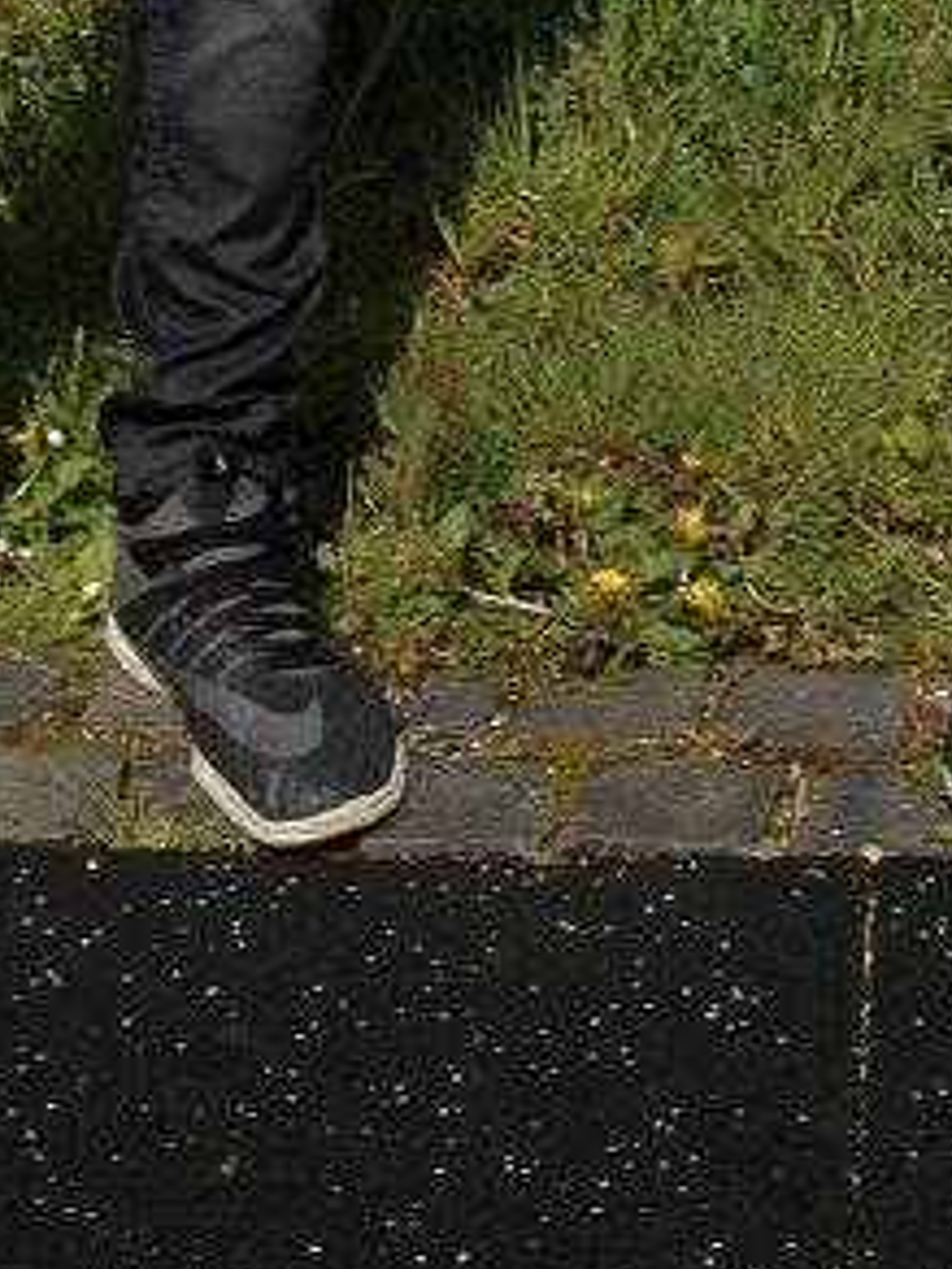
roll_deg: +0.0
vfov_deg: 14.5
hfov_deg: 12.1
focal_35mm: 122
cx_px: 663
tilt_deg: -8.1
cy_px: -906
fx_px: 4474
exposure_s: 1/1577
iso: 50
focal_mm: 4.28
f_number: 2.4
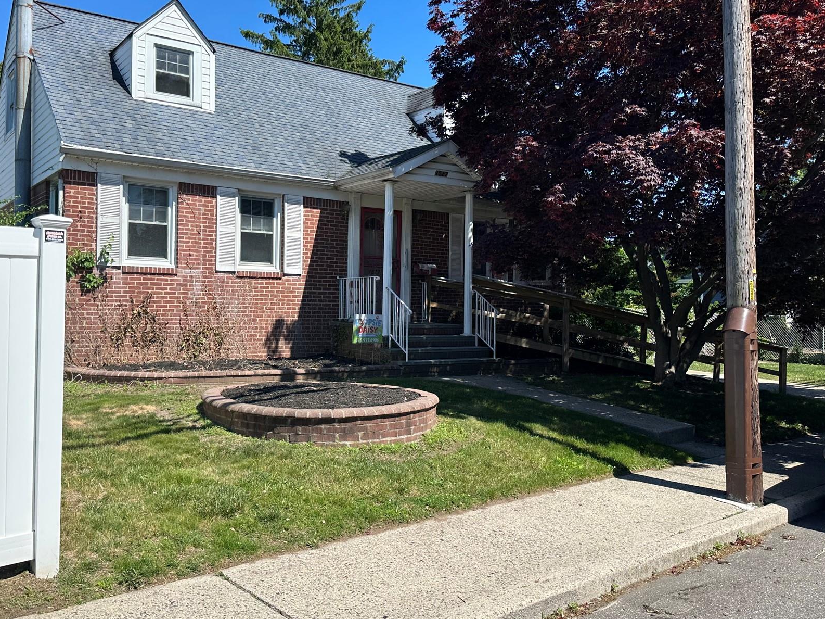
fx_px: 739
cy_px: 299
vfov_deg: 45.4
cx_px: 347
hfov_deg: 58.1
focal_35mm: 31
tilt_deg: +0.7
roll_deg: -0.9
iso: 80
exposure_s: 1/4184
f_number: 1.78
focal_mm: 6.86
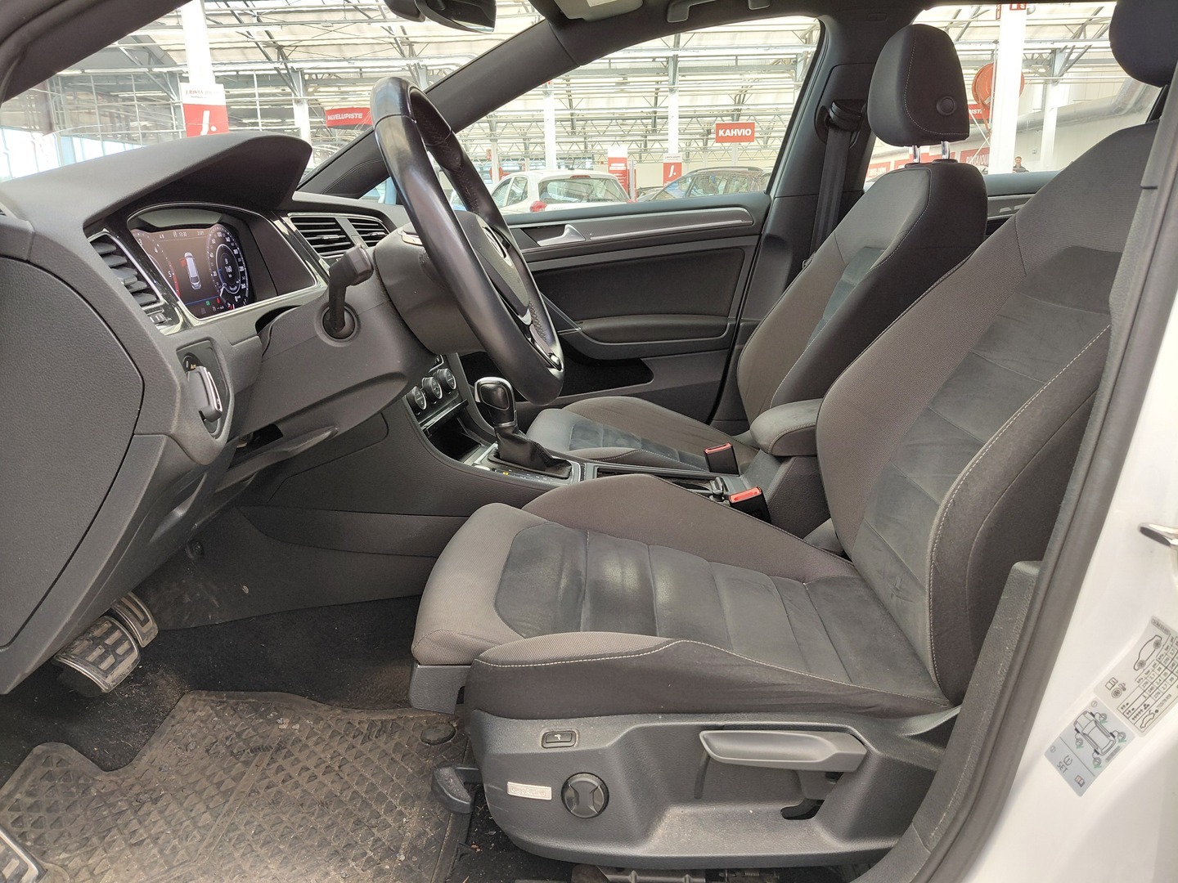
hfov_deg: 69.4
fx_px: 851
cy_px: 442
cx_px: 589
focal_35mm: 25
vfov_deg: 54.9
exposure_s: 1/120
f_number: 1.8
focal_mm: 4.69
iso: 160
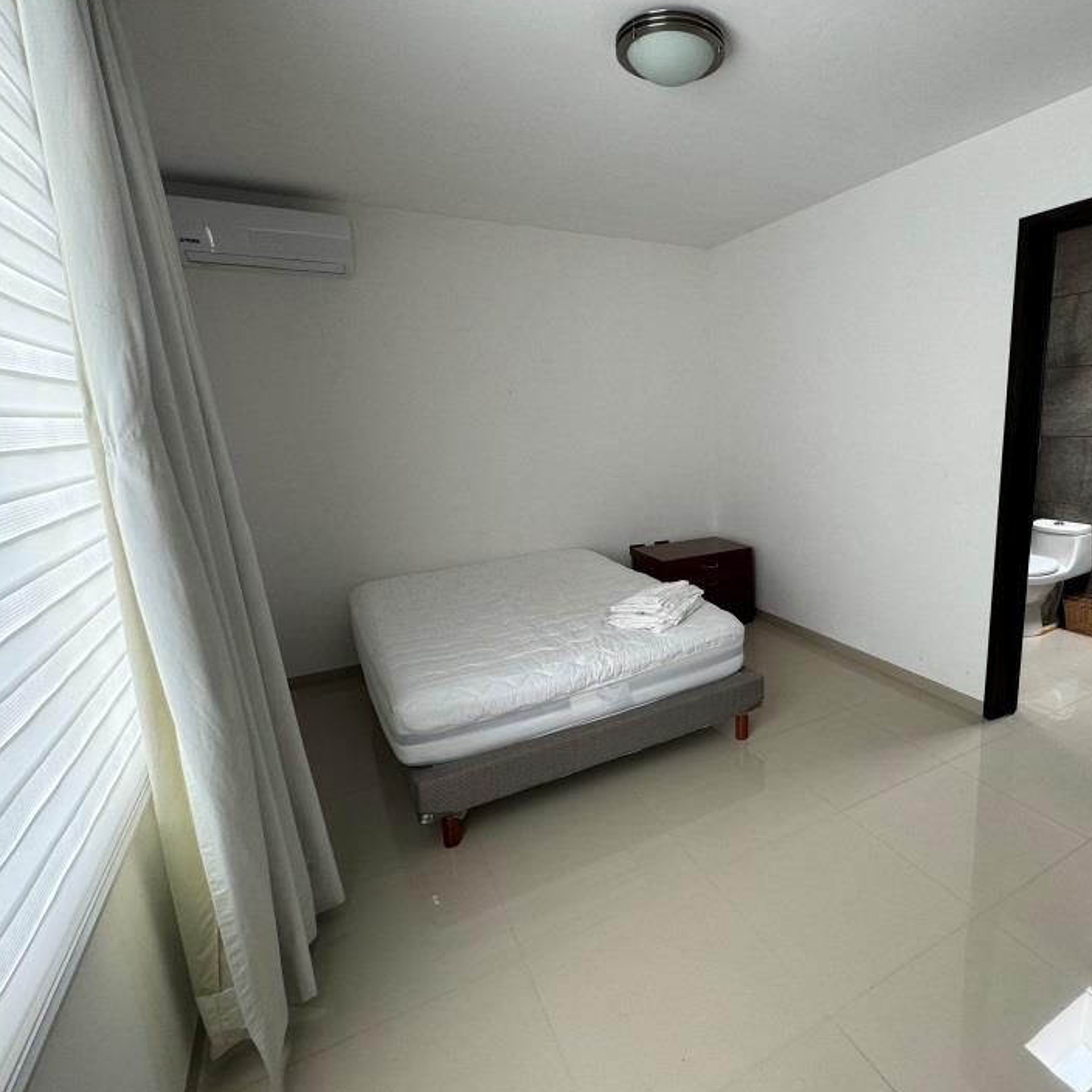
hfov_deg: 78.7
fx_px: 642
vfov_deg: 80.7
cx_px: 706
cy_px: 552
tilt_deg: -12.3
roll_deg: +2.7
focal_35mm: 18
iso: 80
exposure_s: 1/99
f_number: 2.2
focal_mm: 2.22
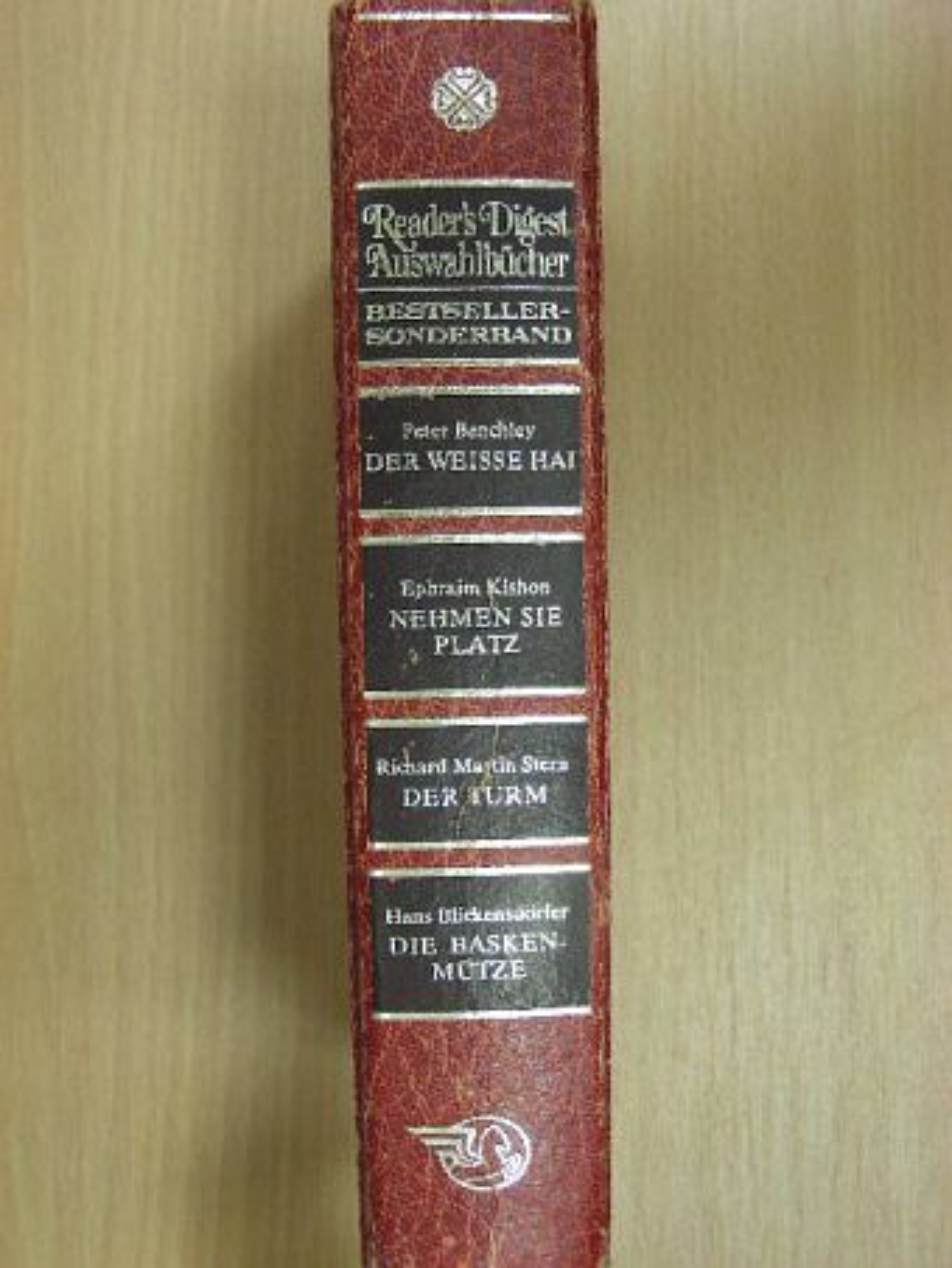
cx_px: 476
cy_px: 634
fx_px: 1759
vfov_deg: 39.6
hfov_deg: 30.3
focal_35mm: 48
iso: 200
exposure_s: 1/15.4
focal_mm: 8
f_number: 3.5
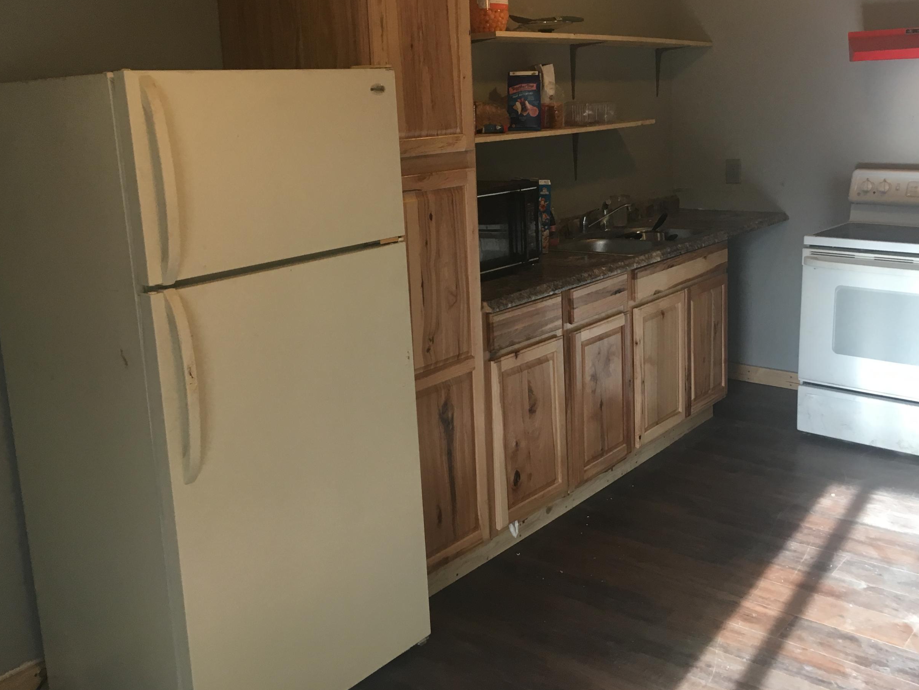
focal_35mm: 36
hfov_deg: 51.3
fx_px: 956
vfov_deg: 39.5
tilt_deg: -12.0
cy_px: 276
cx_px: 495
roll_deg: +1.9
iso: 32
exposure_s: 1/30
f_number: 2.2
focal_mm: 4.15
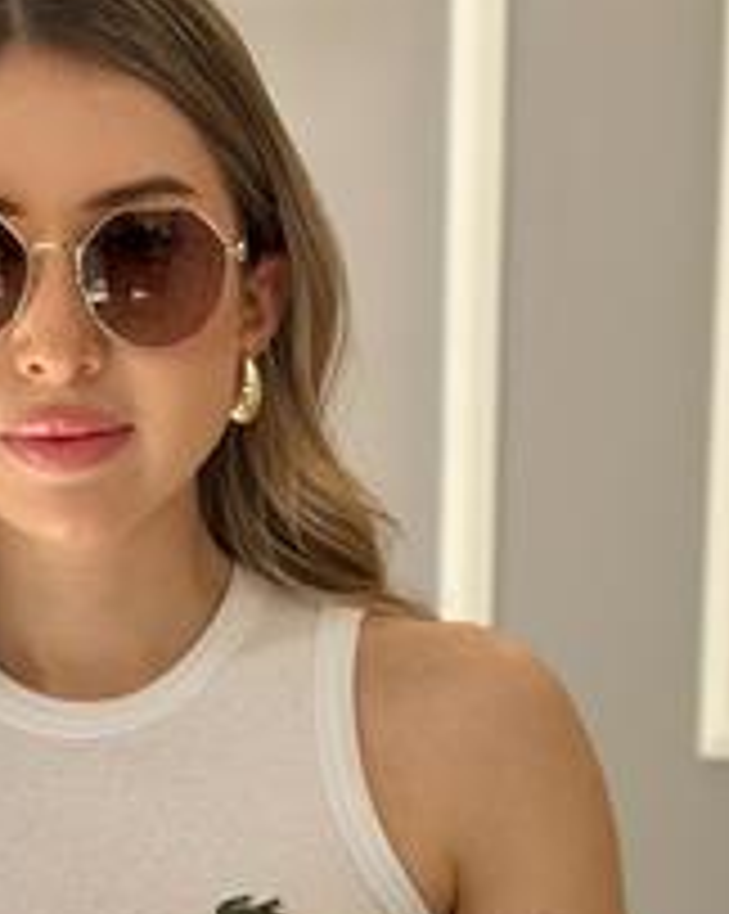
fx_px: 3241
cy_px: 1072
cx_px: 112
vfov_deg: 15.5
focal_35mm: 120
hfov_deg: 12.8
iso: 80
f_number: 1.78
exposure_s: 1/200
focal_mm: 6.86
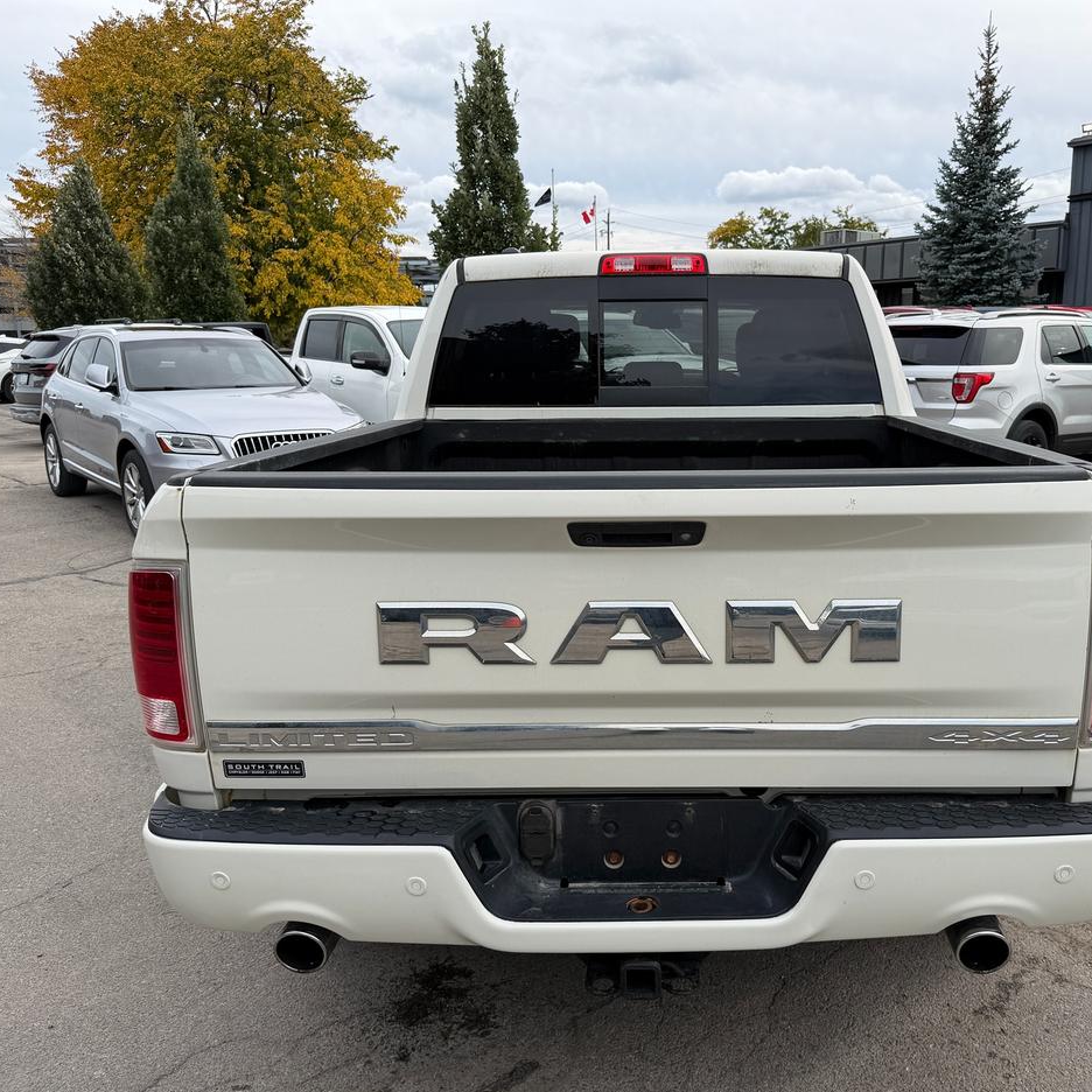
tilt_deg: -11.0
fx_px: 1035
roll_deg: +0.6
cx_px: 662
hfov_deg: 55.2
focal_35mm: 29
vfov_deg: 55.6
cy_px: 559
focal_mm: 6.76
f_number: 1.78
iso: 80
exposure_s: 1/2299
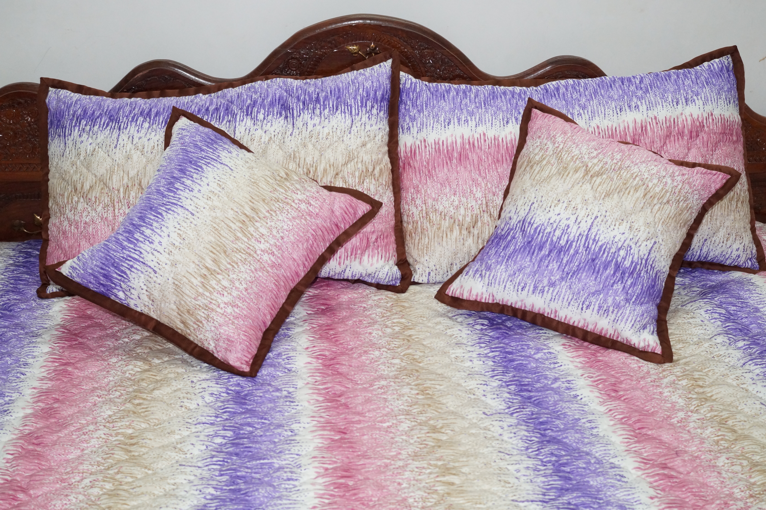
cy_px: 255
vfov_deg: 29.8
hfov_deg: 43.6
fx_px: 957
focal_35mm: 45
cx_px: 383
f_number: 5.6
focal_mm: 30
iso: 1600
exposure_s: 1/100
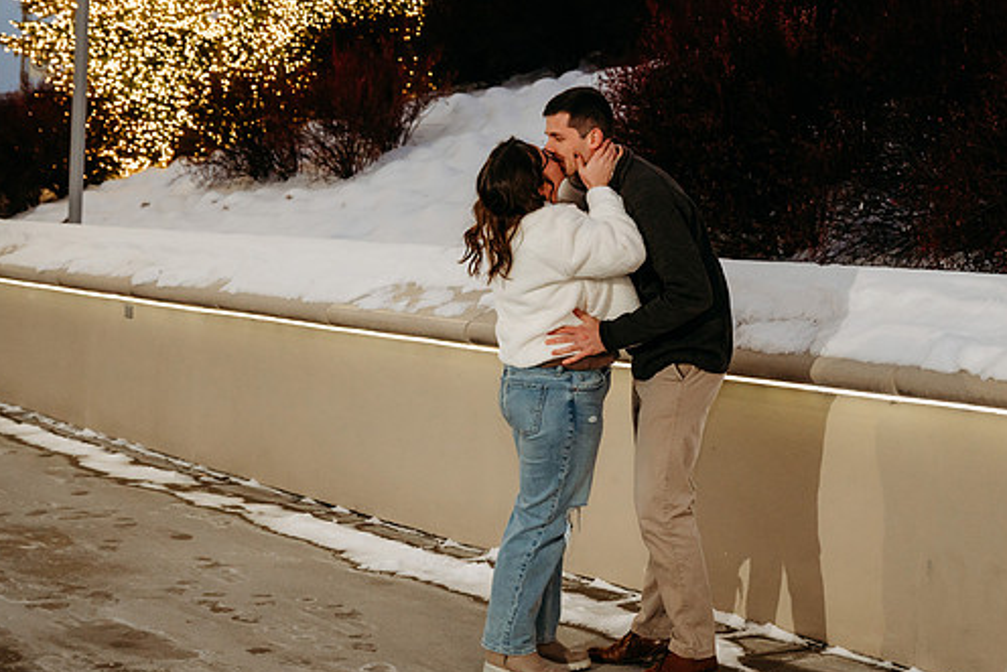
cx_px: 631
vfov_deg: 19.7
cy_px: 210
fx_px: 1931
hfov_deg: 29.1
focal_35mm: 69
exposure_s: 1/200
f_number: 4.5
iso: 1000
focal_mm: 44
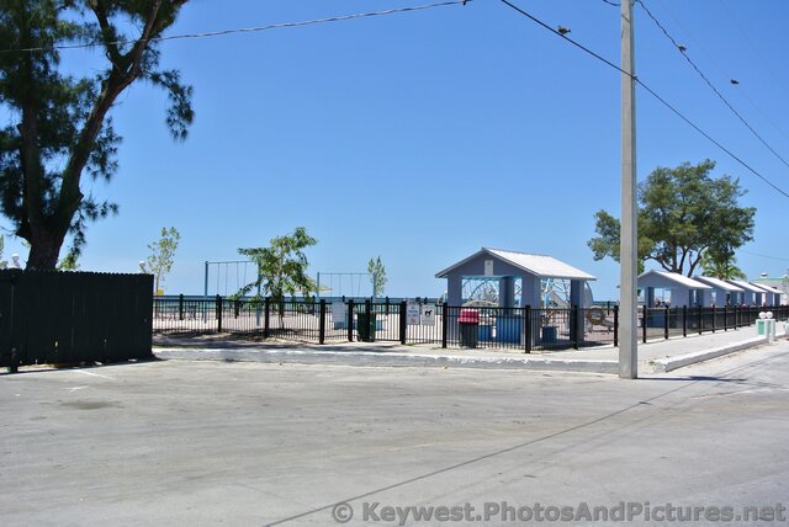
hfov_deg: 60.2
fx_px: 680
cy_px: 264
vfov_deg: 42.4
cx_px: 394
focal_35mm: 31
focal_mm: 11.8
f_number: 5
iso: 100
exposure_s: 1/800
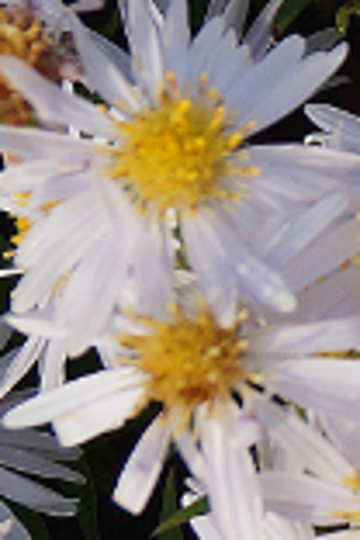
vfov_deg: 5.1
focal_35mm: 404
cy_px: 17
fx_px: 6057
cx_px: 1696
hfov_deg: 3.2
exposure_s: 1/320
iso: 100
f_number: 6.3
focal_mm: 35
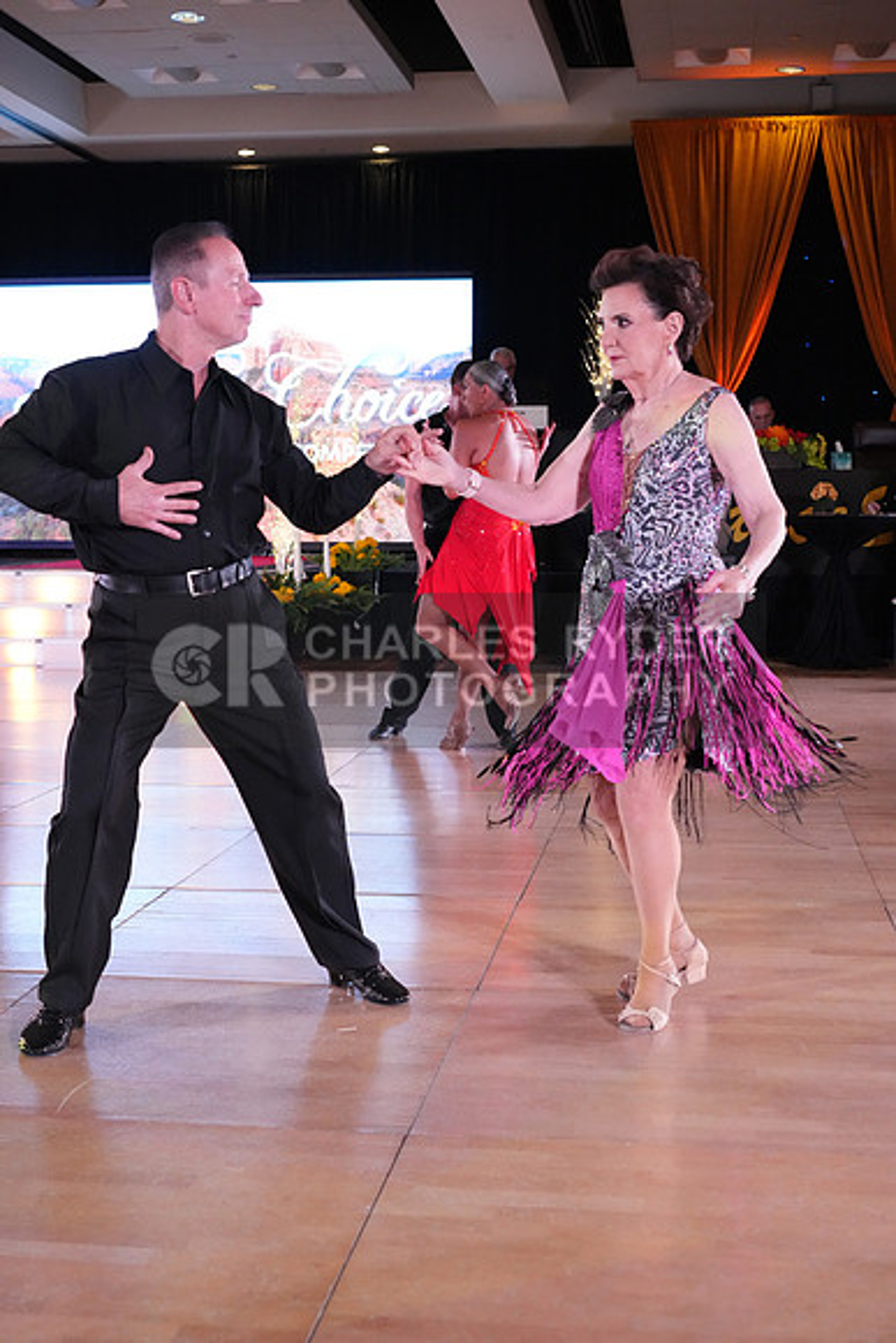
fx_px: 1791
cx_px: 448
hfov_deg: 28.1
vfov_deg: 41.1
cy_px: 672
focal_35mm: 48
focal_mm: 48
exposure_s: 1/400
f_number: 5.6
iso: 8000
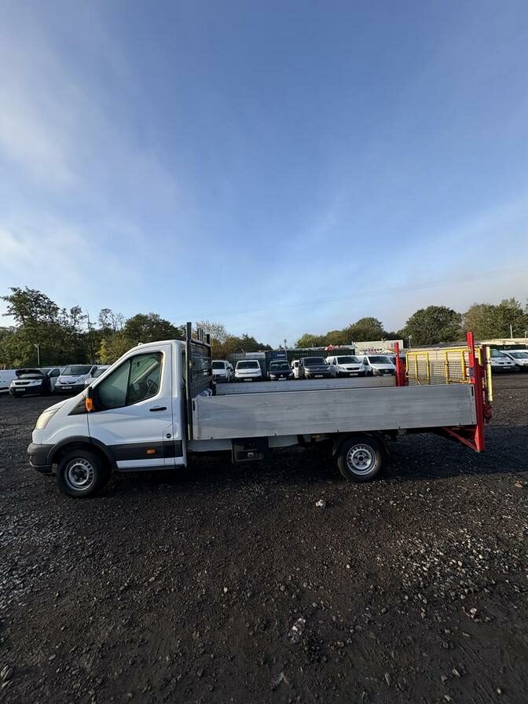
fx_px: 285
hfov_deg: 85.7
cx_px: 264
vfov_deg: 102.1
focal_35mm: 14
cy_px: 352
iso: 50
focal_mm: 2.22
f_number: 2.2
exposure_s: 1/796
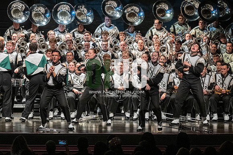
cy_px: 78
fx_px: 1210
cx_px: 116
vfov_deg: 7.3
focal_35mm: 187
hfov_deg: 11.0
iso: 4000
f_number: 4
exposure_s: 1/500
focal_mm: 125
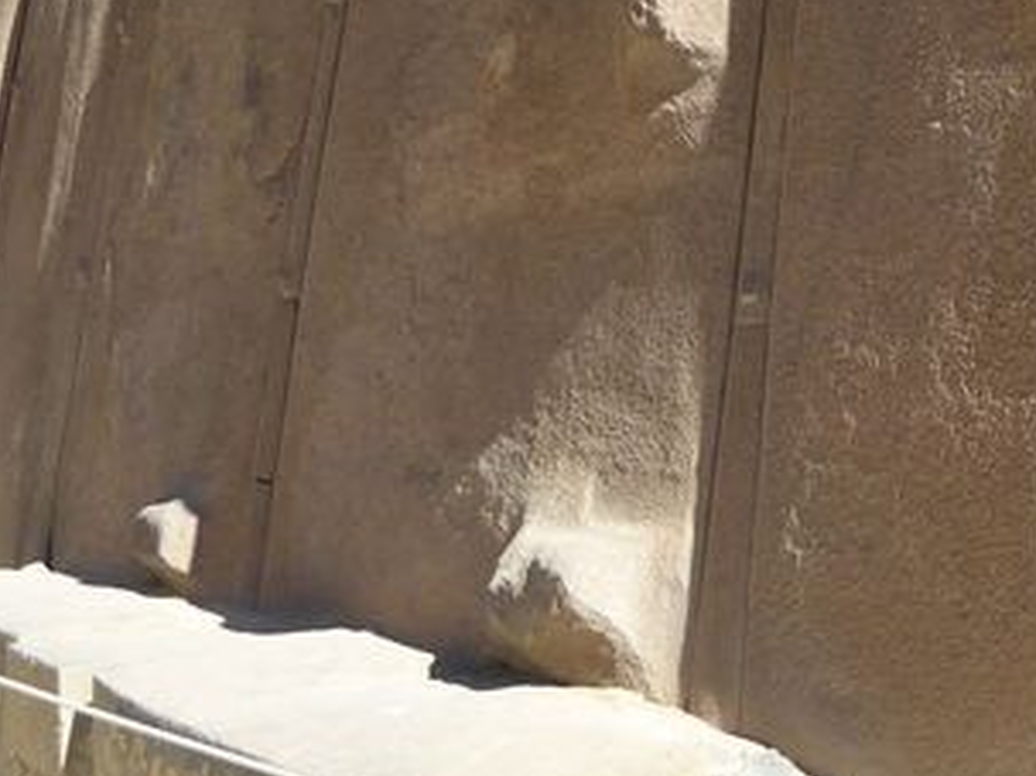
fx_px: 1974
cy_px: 130
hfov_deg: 27.8
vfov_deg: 21.9
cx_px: 1022
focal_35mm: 66
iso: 80
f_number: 3.3
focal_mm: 4.3
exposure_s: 1/500
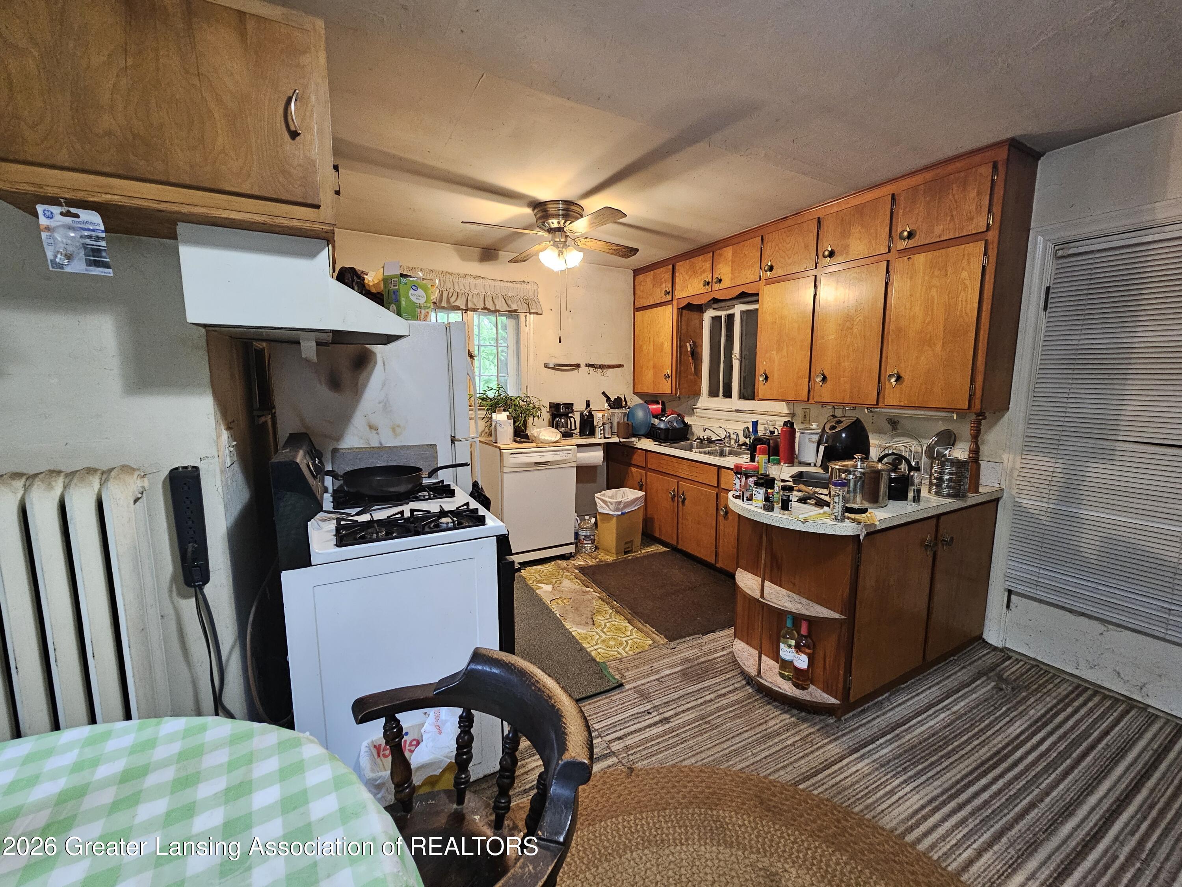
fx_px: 444
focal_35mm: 13
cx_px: 591
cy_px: 444
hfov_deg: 106.2
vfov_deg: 89.9
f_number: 2.2
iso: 500
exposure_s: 1/30
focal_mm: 2.2
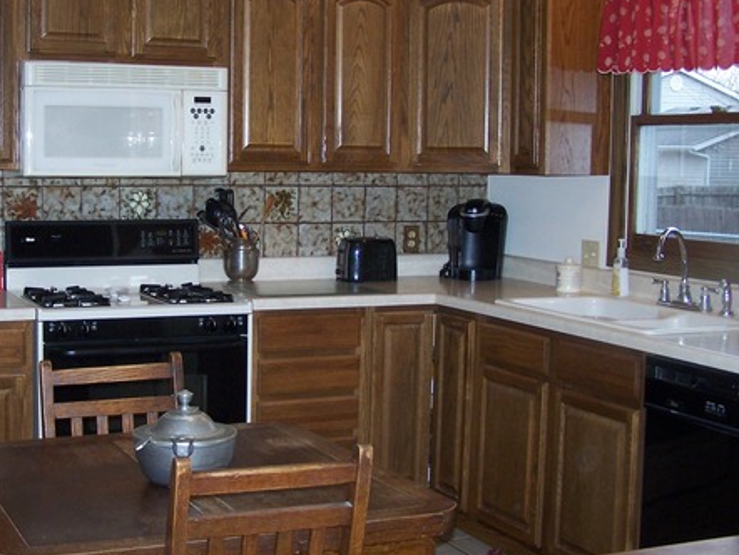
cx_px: 261
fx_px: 1175
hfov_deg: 34.7
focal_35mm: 55
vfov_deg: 26.6
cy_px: 242
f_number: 2.8
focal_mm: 6.3
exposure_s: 1/60
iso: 140
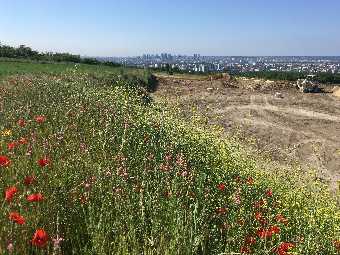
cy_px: 128
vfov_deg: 48.2
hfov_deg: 61.7
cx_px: 170
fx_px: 285
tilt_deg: -13.0
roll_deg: +2.0
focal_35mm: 29
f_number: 2.2
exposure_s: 1/2024
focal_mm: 4.15
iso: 25
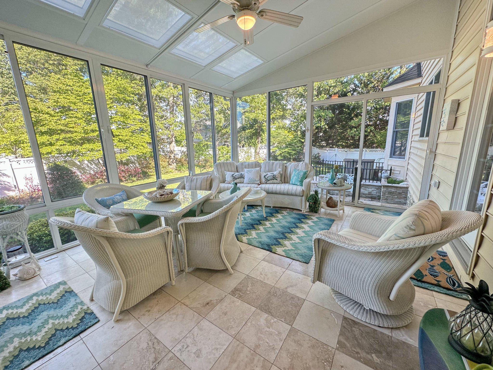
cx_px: 246
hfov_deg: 102.1
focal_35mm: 14
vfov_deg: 85.7
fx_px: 199
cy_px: 185
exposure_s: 1/120
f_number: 2.2
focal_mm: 2.22
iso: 50
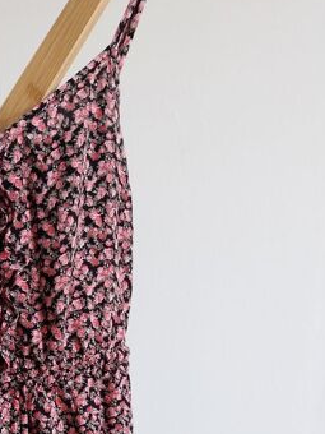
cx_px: 27
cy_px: 391
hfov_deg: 28.4
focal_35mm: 49
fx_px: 613
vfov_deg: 36.5
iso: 100
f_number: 1.8
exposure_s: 1/50
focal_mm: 4
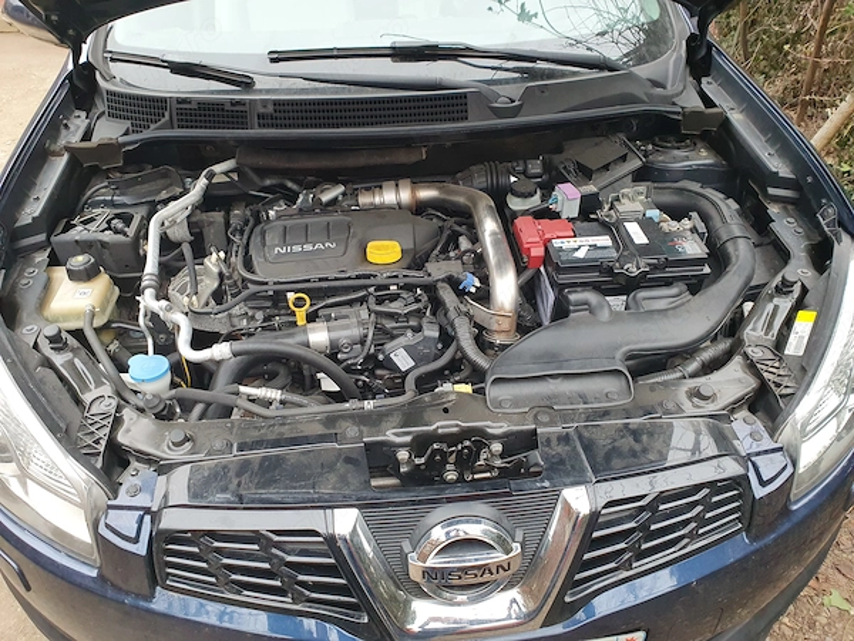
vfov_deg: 53.1
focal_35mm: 26
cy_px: 320
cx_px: 427
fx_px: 641
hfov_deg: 67.3
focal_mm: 4.32
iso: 125
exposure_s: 1/100
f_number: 2.4
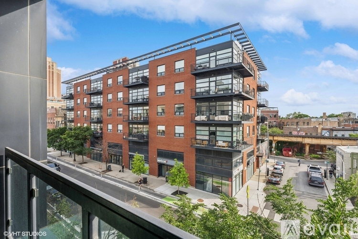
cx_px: 179
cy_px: 120
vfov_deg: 73.7
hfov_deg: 96.7
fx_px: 159
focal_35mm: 16
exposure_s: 1/320
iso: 320
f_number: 8
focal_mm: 16
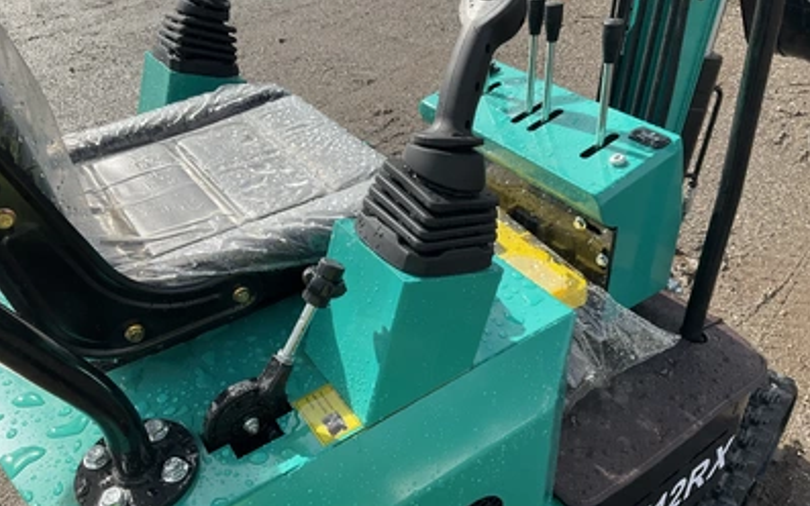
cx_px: 406
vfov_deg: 40.4
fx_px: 684
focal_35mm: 31
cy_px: 206
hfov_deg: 61.2
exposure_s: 1/1912
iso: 25
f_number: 1.8
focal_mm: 3
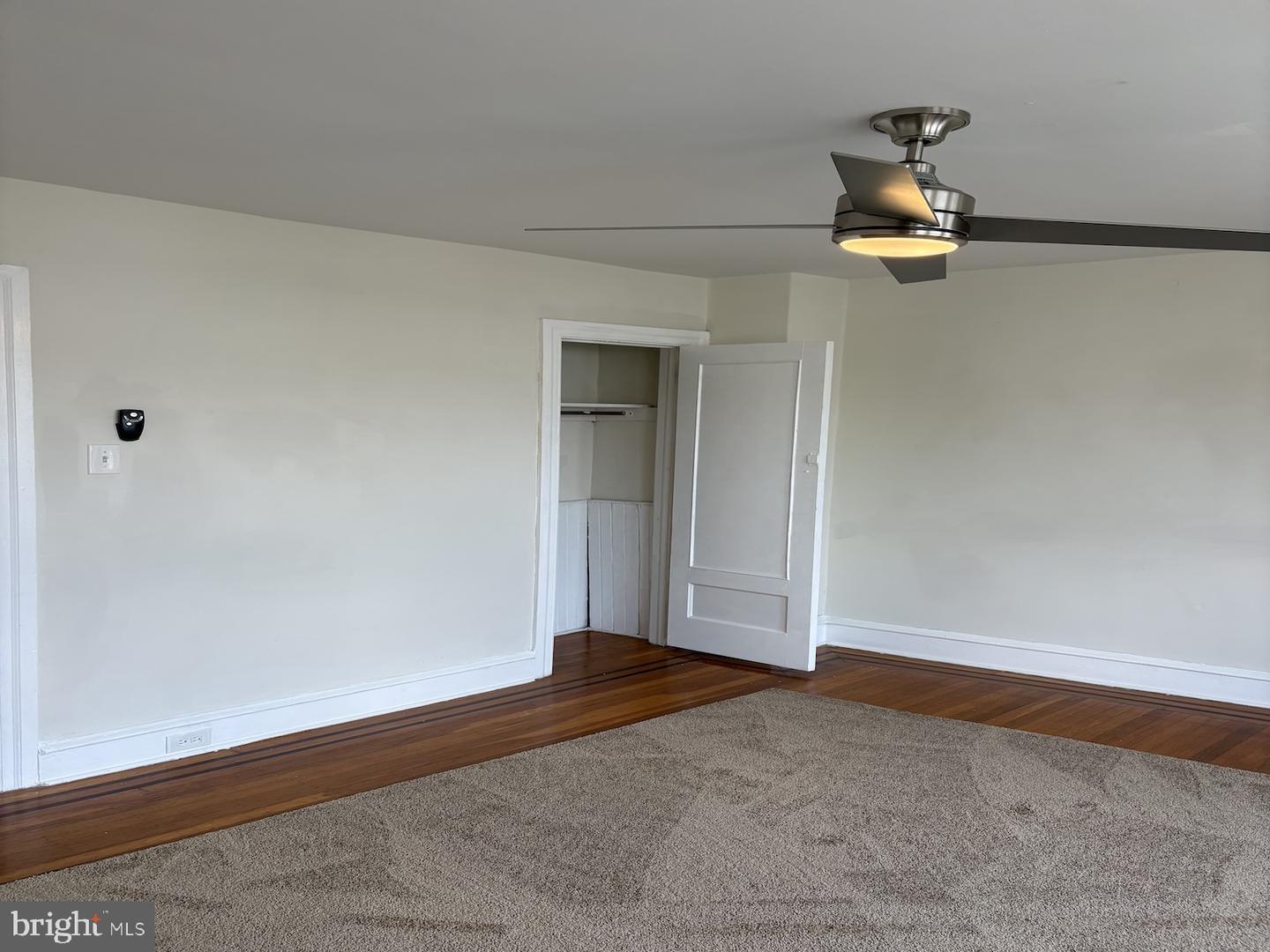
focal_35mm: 26
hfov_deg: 67.3
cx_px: 635
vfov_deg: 53.1
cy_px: 476
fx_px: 954
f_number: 1.6
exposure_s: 1/120
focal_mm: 5.96
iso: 80
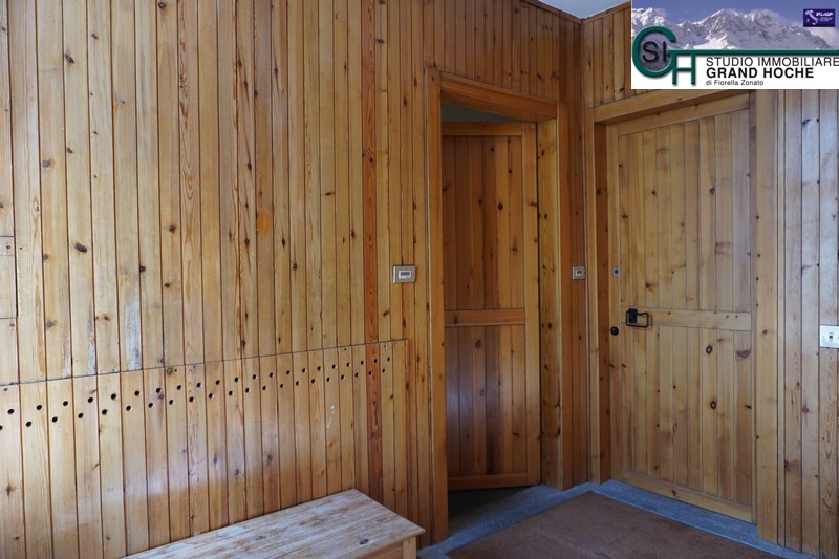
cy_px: 280
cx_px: 420
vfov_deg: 53.1
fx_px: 559
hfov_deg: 73.8
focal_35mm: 24
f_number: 3.5
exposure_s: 1/160
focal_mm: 16
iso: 500
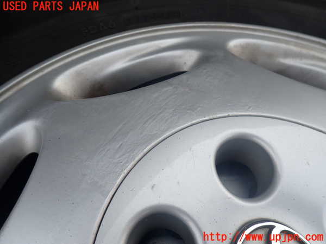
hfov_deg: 69.4
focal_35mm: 25
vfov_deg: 54.9
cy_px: 122
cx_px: 163
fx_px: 235
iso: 100
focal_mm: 4.5
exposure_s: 1/500
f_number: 2.8
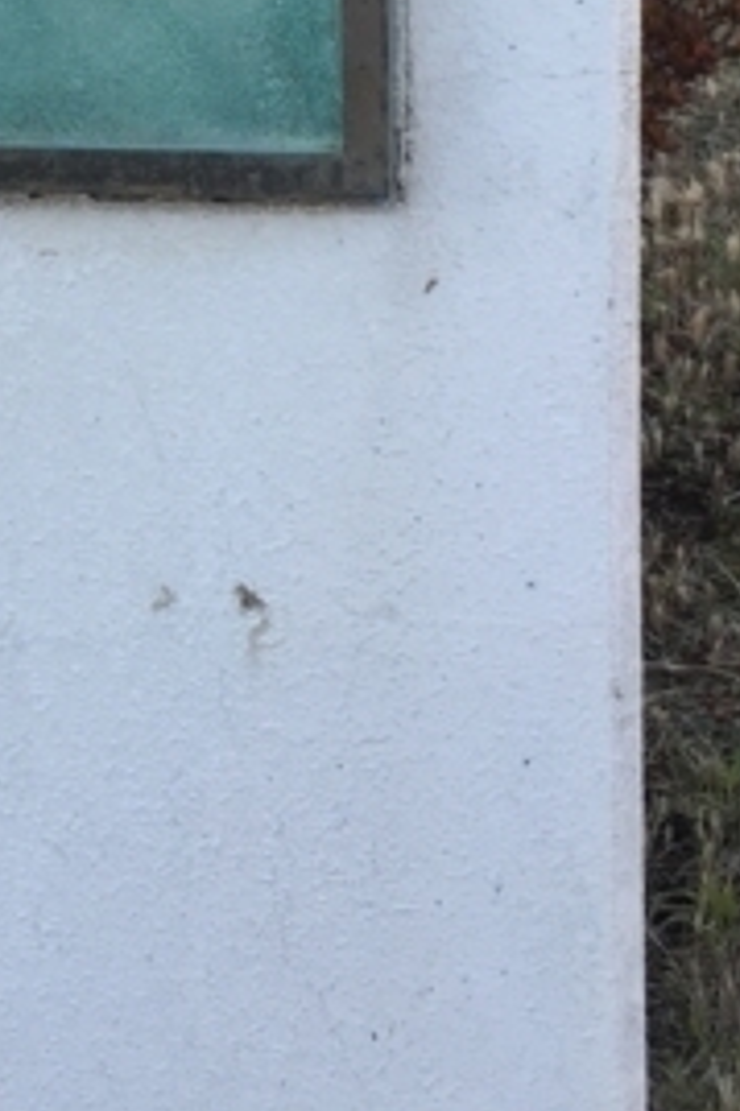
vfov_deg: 17.2
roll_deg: +1.9
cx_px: -310
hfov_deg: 11.5
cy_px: -107
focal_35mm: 115
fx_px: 3550
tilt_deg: -12.0
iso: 32
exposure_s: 1/173
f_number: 2.2
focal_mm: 4.15
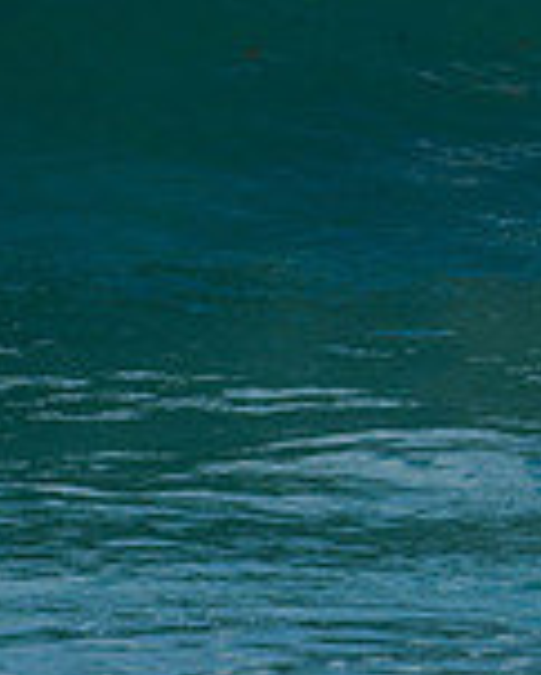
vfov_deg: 1.1
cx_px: 1136
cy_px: 74
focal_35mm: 1800
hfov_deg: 0.9
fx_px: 35990
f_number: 5.6
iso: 110
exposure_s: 1/2000
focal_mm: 500
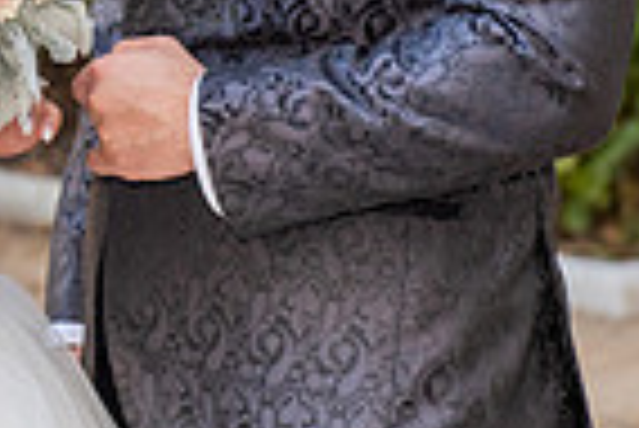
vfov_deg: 4.8
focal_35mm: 286
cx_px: -140
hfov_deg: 7.1
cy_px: -79
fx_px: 5082
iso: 640
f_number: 4.5
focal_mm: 70
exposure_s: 1/200
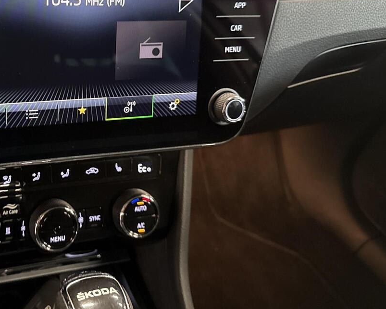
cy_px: 70
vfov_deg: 34.8
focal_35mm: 42
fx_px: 480
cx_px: 52
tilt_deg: -29.5
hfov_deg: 41.0
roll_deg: -8.9
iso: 800
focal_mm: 6.76
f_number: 1.78
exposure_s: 1/34
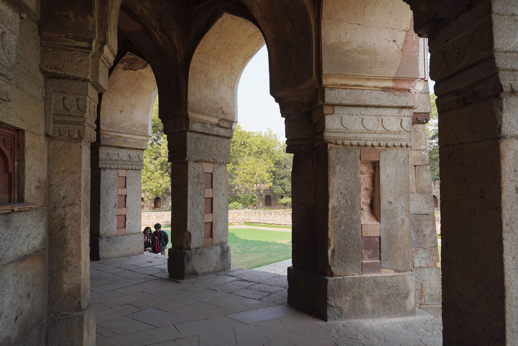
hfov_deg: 73.7
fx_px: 345
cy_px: 173
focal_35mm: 24
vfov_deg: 53.1
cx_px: 259
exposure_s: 1/100
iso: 100
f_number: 8
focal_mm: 24
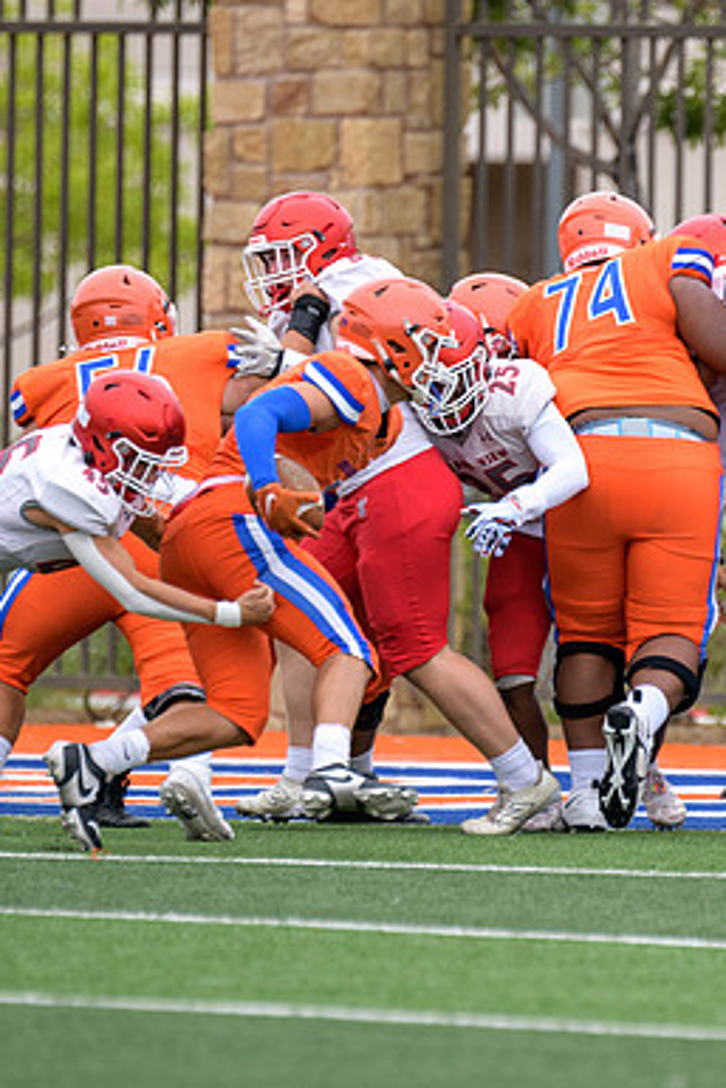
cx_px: 521
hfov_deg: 1.9
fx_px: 21819
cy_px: 544
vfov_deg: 2.9
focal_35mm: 722
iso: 320
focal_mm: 300
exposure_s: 1/1000
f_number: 2.8
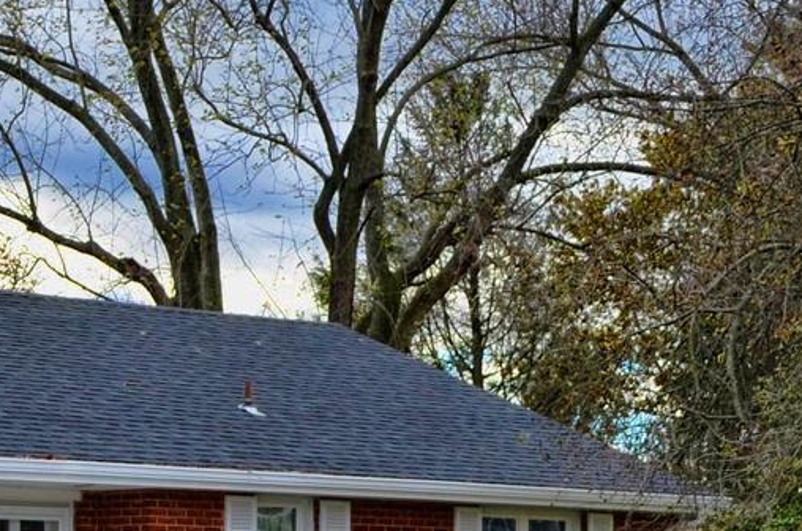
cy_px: 605
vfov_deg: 11.1
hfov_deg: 16.0
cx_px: -286
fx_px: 2689
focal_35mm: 121
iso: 200
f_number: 6.3
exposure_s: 1/320
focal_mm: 20
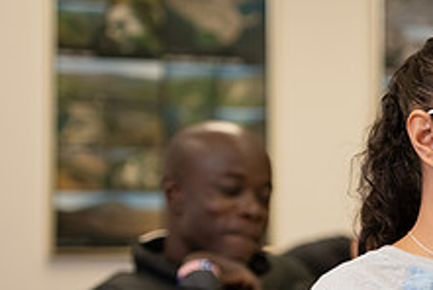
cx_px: 551
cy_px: 234
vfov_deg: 5.7
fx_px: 2903
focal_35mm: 241
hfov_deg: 8.4
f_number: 3.2
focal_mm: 92
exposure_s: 1/200
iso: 1000
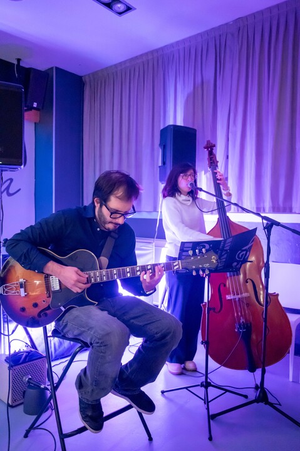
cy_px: 226
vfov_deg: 65.5
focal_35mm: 28
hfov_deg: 46.3
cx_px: 150
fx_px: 350
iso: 6400
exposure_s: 1/125
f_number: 2.8
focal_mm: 28
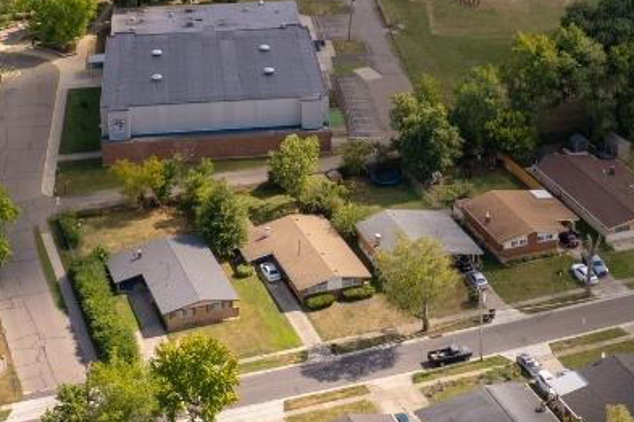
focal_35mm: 84
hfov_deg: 24.1
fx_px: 1479
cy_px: 7
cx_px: 431
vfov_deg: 16.0
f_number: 2.8
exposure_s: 1/400
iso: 100
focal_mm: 8.38
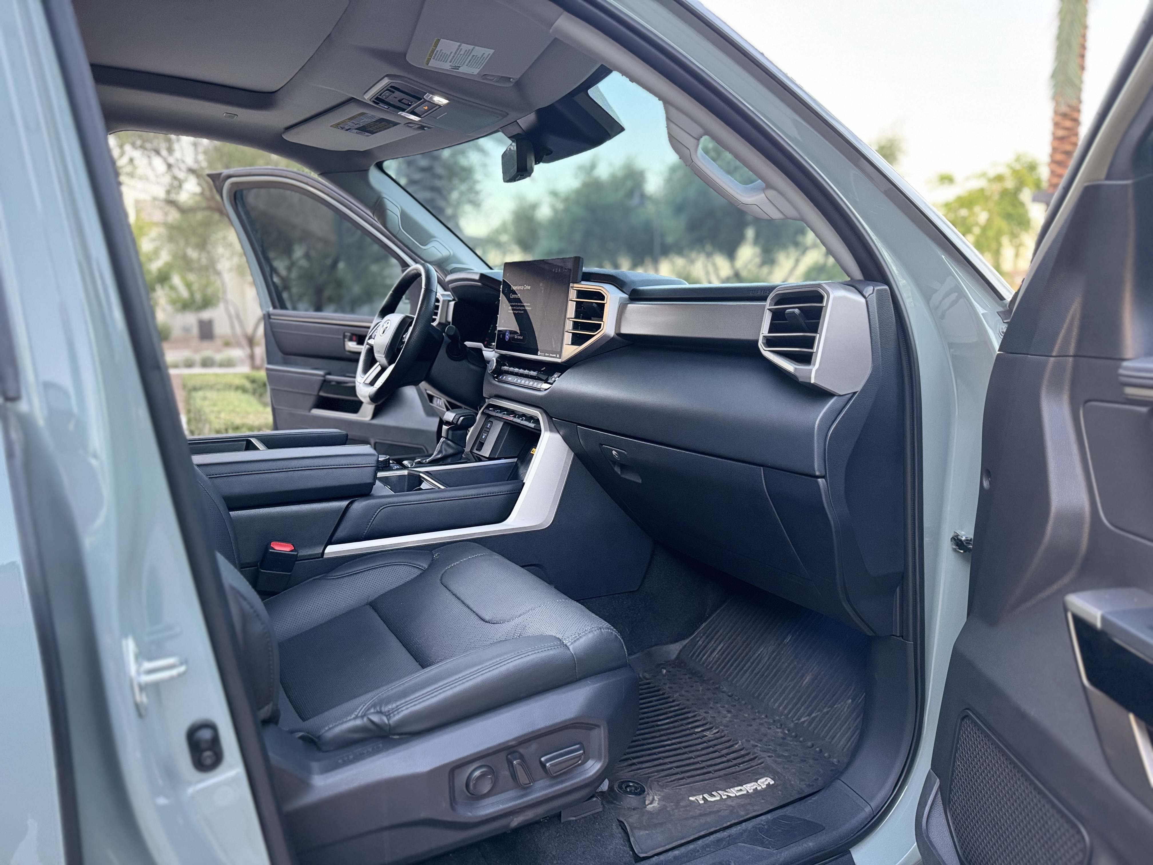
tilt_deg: -9.3
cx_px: 576
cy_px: 432
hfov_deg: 71.6
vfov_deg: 56.8
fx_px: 799
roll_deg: +0.2
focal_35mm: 24
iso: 400
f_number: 1.78
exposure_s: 1/60
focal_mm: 6.76
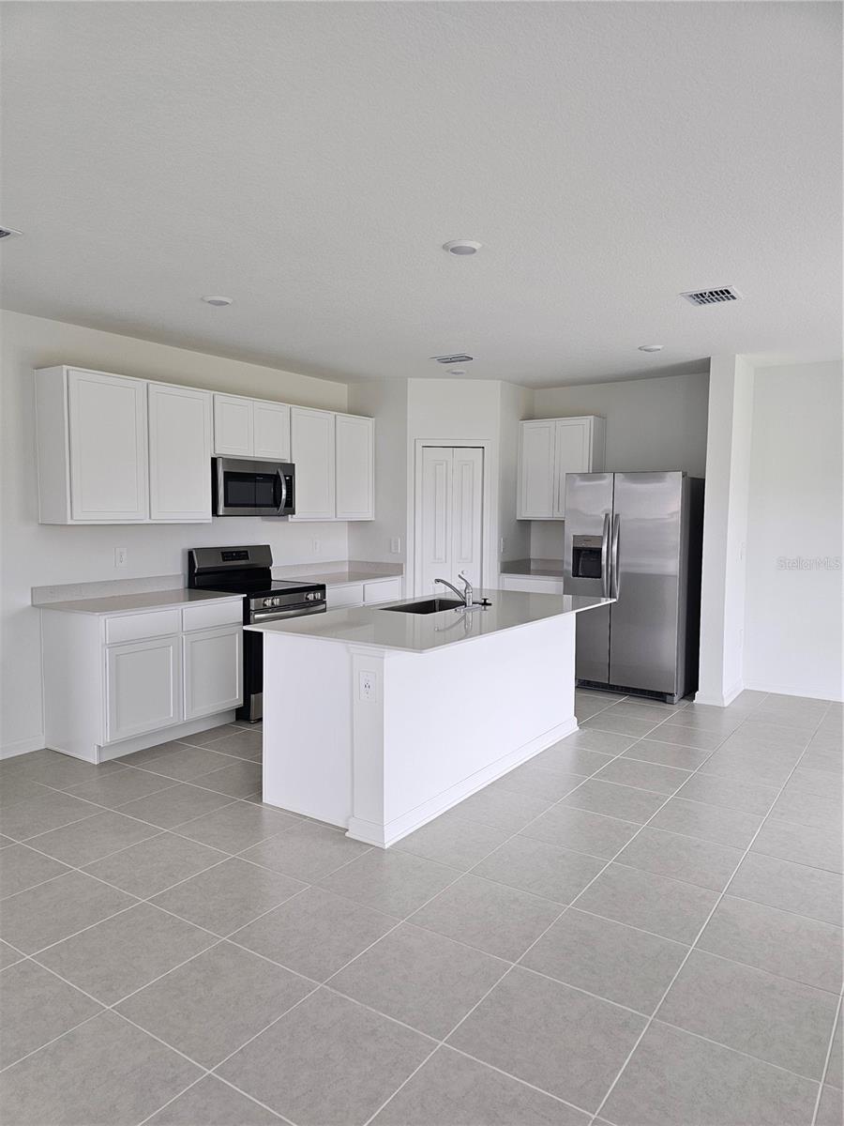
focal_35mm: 23
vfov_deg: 73.9
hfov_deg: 58.9
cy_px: 563
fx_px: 748
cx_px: 422
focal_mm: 6.3
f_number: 1.7
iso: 80
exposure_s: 1/207
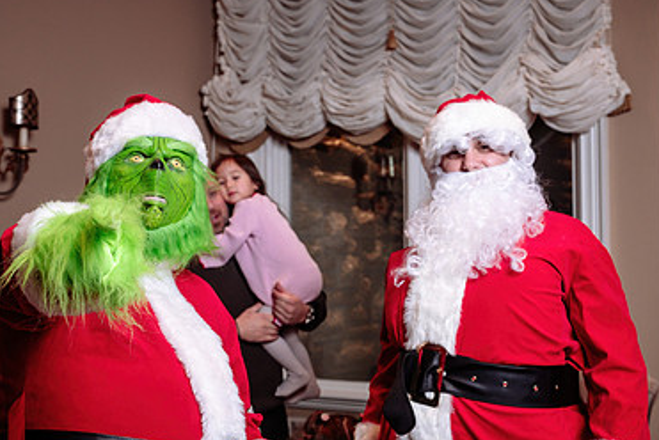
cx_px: 285
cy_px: 244
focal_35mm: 55
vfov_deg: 24.6
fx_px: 1008
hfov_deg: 36.2
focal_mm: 28
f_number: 4.5
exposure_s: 1/200
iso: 500
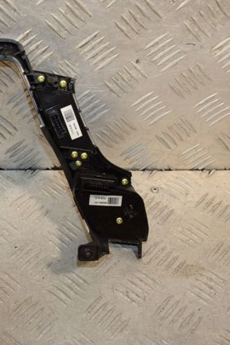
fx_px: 652
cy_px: 172
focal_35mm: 68
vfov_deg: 29.7
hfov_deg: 19.6
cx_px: 13
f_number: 7.1
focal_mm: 30
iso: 800
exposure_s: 1/200
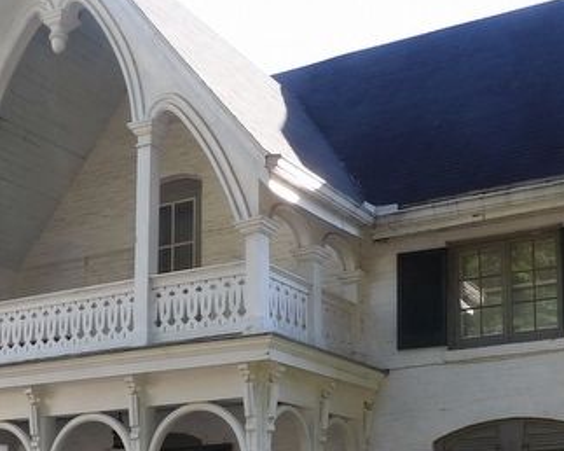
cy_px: 446
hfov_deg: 32.4
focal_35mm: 58
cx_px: 334
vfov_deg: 25.0
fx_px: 968
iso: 100
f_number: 3.2
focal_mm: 4.3
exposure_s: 1/124
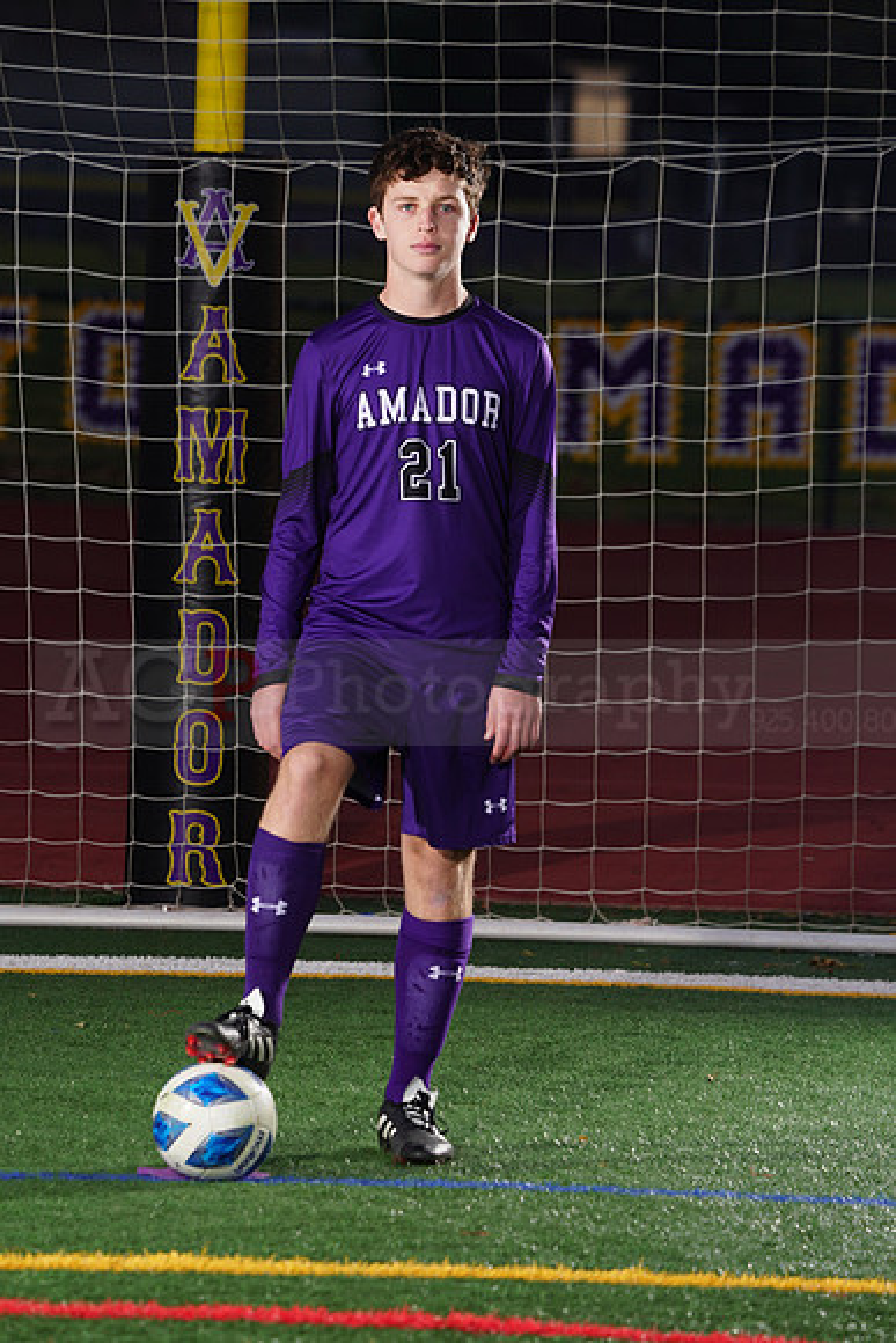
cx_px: 448
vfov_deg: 7.8
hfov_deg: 5.2
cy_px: 672
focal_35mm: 265
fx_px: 9887
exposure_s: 1/200
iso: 200
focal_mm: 265
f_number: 7.1
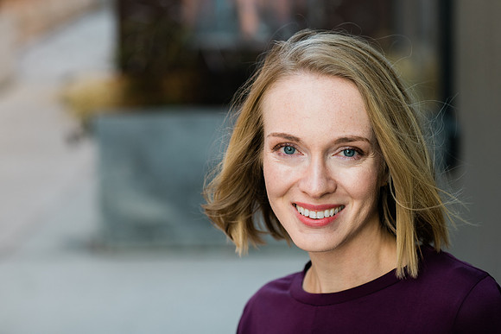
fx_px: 1441
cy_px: 131
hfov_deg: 19.7
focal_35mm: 104
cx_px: 250
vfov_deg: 13.2
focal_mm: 85
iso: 200
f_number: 3.2
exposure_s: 1/200
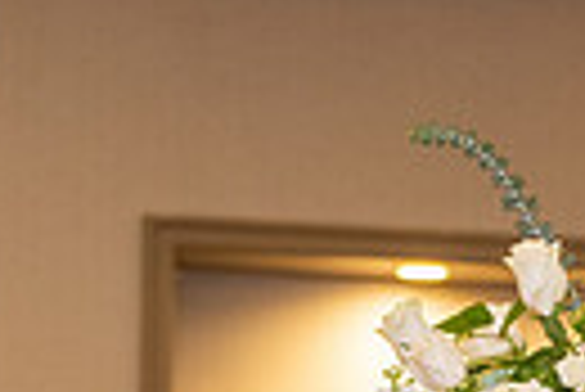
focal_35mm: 258
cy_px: 827
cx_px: 738
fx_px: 4197
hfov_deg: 7.9
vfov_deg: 5.2
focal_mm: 58
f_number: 2.8
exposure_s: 1/125
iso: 1600
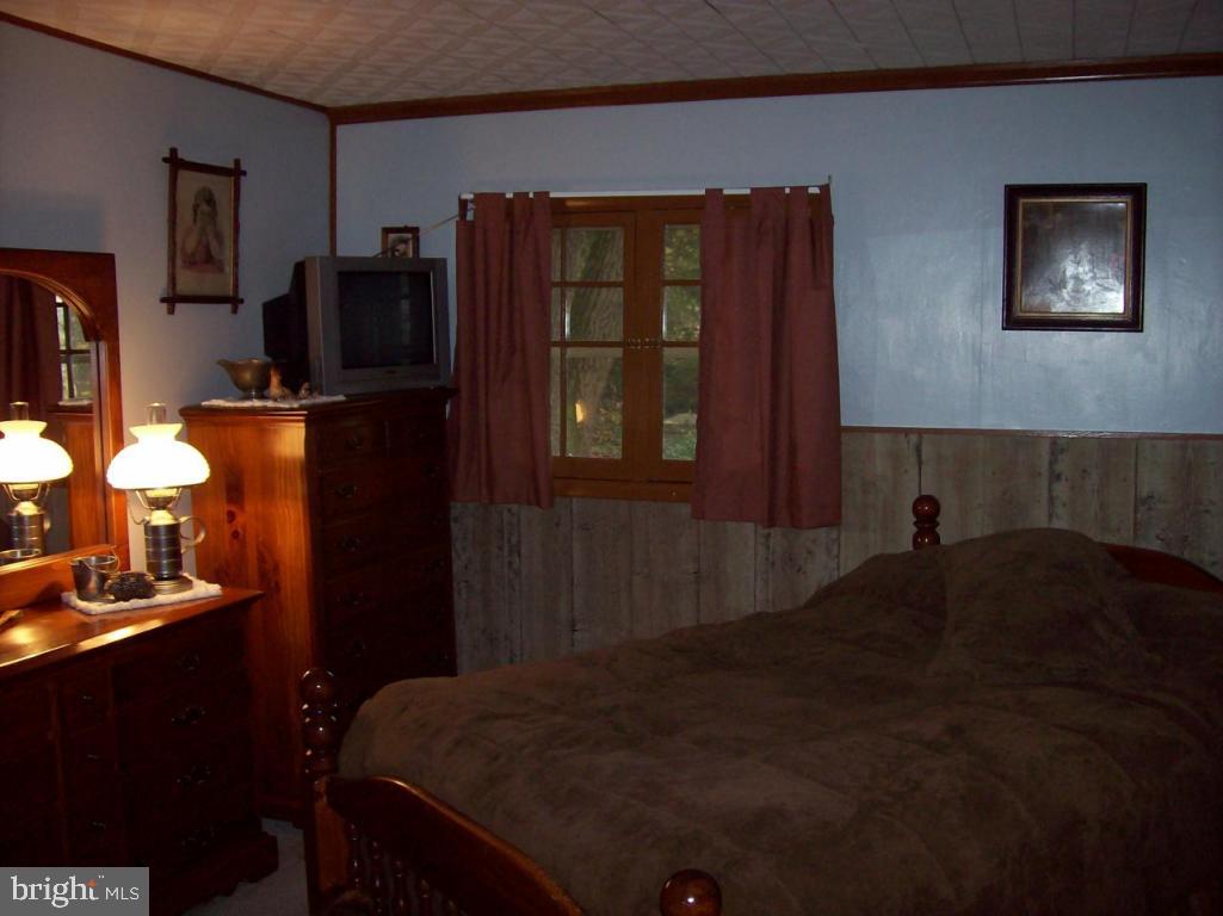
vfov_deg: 39.6
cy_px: 458
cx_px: 612
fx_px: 1271
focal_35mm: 36
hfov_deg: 51.4
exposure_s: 1/32
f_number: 2.7
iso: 80
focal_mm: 6
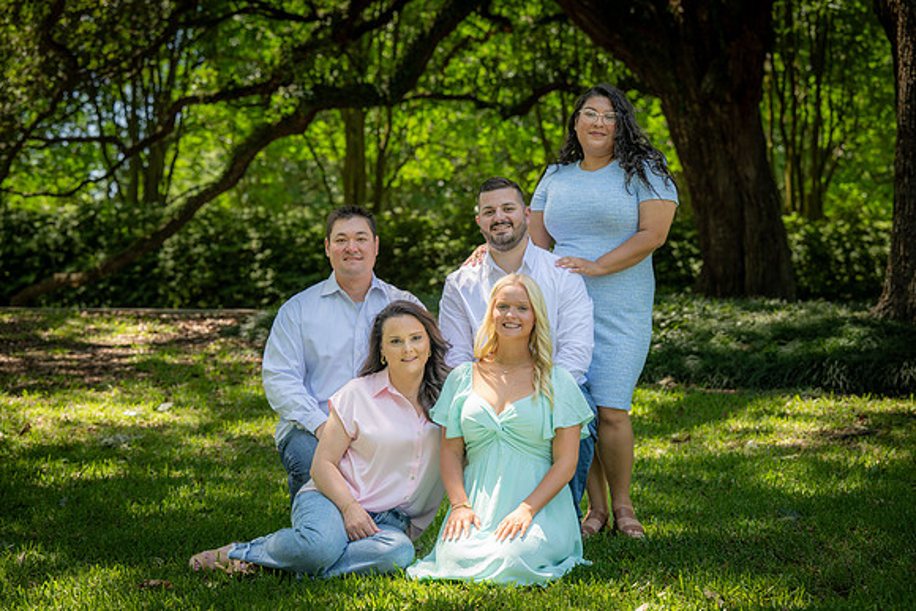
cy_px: 306
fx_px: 2010
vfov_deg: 17.3
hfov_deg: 25.7
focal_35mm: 79
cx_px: 458
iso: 100
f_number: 4.5
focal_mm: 79
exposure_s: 1/200
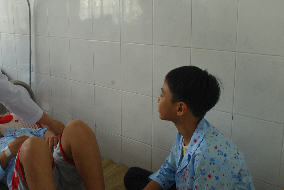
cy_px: 78
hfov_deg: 42.1
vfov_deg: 29.9
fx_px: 356
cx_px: 68
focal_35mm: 45
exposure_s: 1/30
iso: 800
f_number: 5.6
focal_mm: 18
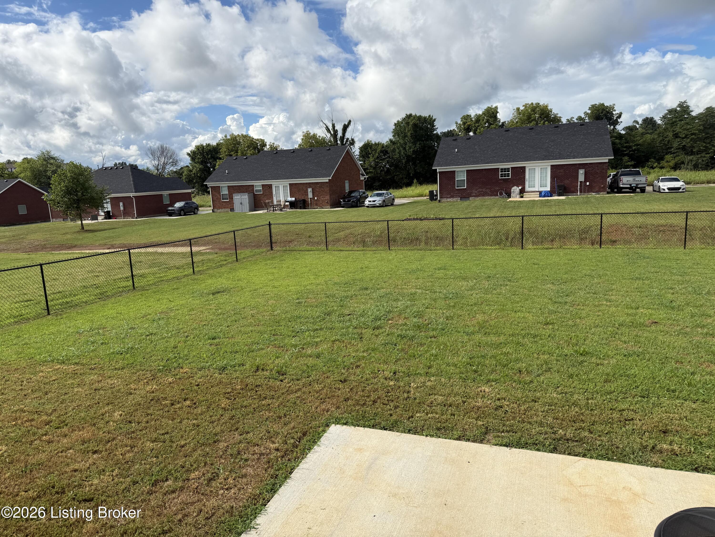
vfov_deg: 56.8
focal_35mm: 24
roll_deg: +3.3
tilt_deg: -10.4
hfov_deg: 71.6
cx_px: 358
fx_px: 496
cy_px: 268
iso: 80
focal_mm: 6.76
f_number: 1.78
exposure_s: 1/3953
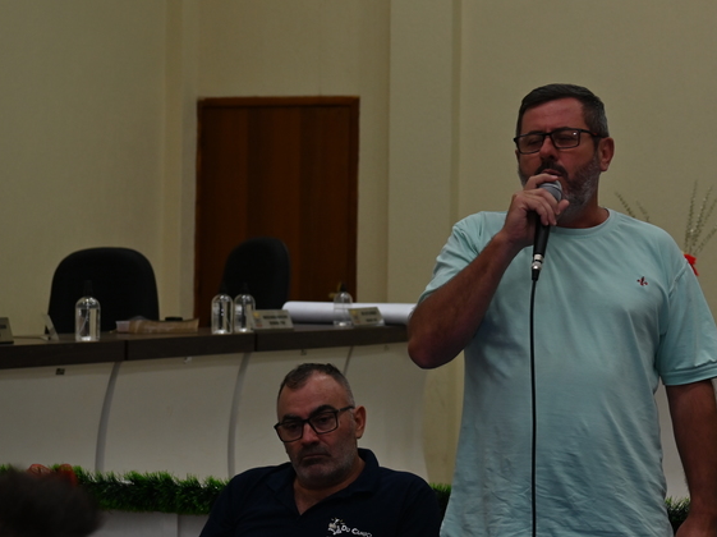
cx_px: 556
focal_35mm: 108
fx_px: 2236
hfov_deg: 18.1
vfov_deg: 13.7
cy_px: 268
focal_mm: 70
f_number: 6.3
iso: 800
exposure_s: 1/125
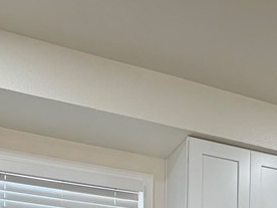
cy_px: 343
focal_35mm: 52
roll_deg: -0.1
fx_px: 416
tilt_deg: -0.1
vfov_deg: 21.5
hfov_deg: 36.8
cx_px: 154
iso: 125
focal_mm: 2.22
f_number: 2.2
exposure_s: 1/120
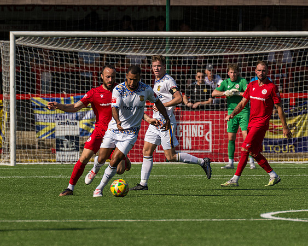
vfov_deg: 2.6
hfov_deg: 3.2
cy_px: 125
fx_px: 5473
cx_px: 179
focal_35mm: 601
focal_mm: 280
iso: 200
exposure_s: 1/3200
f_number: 4.5
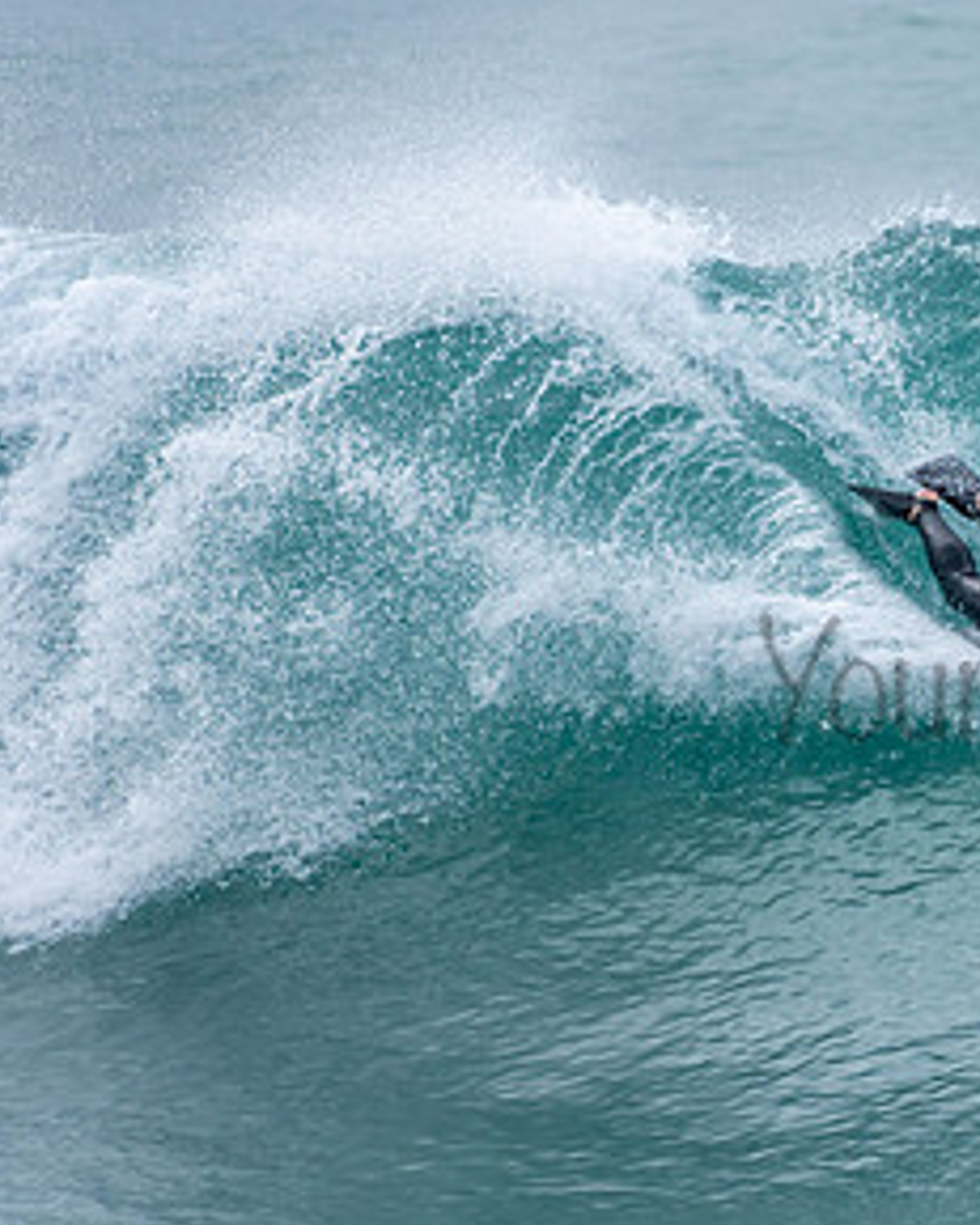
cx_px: 1196
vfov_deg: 1.4
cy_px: 642
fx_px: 51328
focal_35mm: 1415
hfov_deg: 1.1
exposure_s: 1/1250
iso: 280
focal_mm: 500
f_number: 5.6
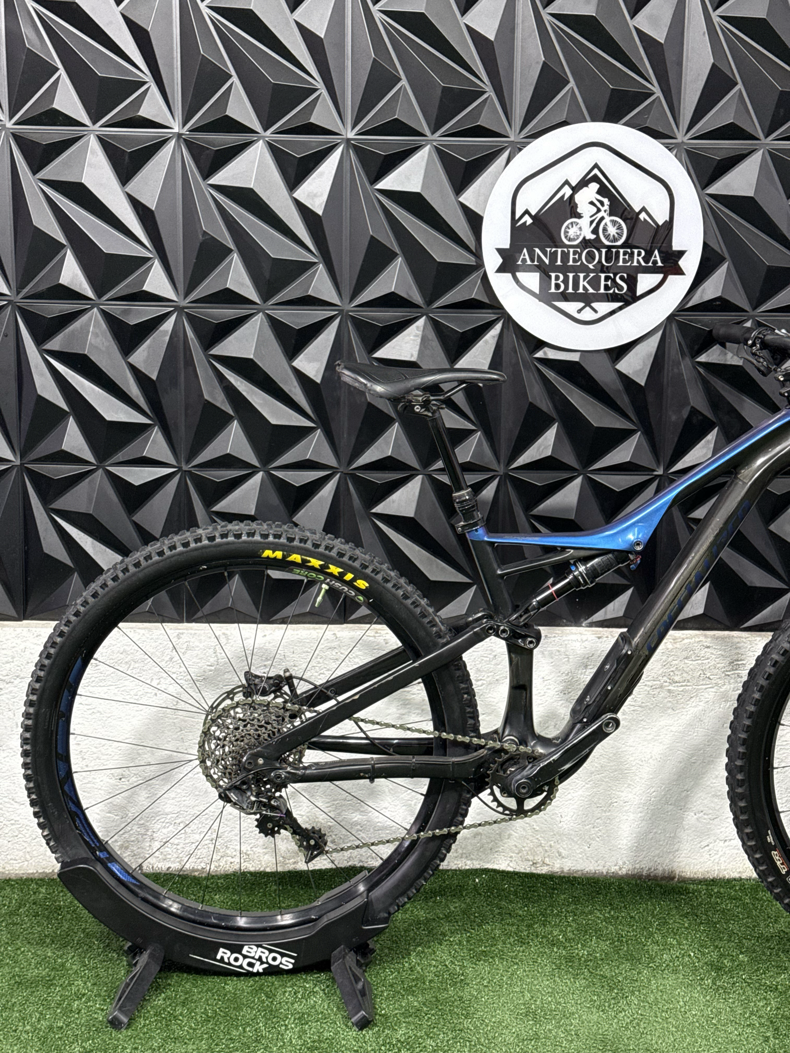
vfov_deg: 39.7
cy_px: 526
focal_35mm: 48
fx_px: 1461
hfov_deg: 30.3
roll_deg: -1.9
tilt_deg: -10.7
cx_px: 395
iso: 250
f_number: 1.78
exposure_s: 1/60
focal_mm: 6.76
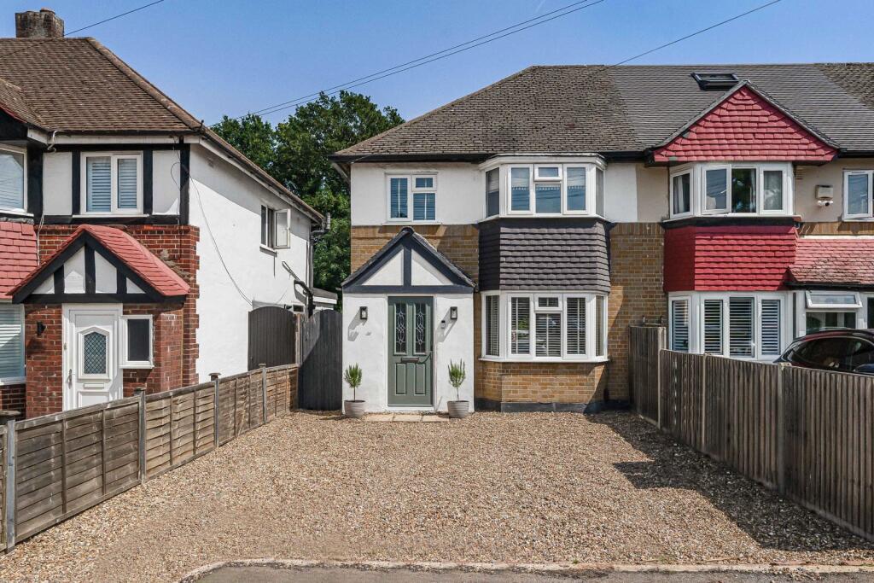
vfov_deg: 60.7
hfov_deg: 82.6
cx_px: 437
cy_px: 292
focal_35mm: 20
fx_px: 498
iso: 640
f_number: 8
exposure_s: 1/5000
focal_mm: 20.5
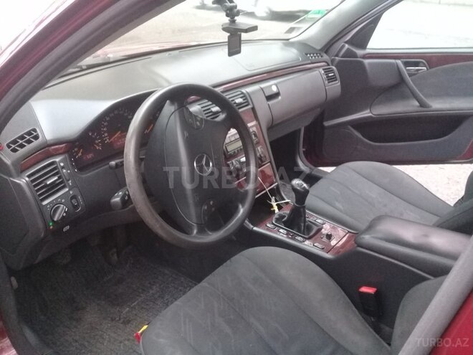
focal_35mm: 31
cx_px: 236
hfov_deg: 58.4
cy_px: 178
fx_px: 424
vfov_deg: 45.4
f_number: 2.2
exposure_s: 1/20
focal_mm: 3.3
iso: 200
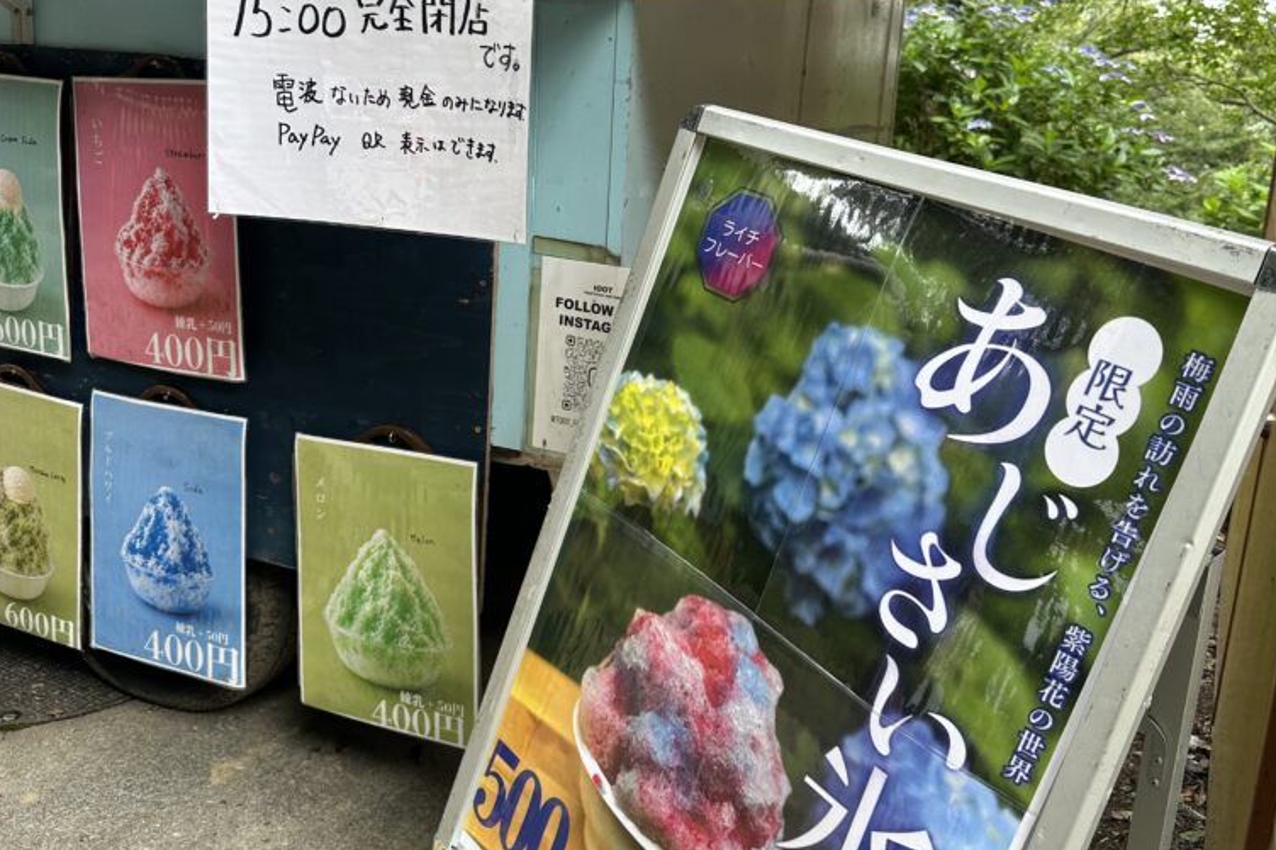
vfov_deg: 38.7
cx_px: 631
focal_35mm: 34
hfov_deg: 55.8
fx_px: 1205
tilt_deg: -8.9
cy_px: 336
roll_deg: -1.6
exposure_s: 1/309
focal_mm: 6.86
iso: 80
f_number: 1.78
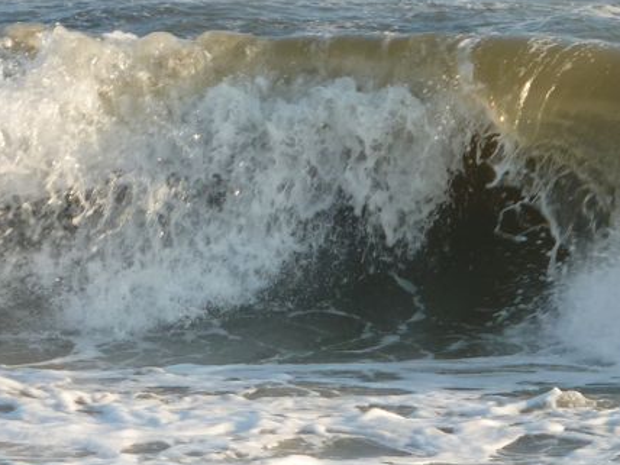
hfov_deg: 5.2
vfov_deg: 3.9
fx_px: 6788
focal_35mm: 379
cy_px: 168
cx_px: 481
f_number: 4.5
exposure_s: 1/200
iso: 80
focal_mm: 27.8
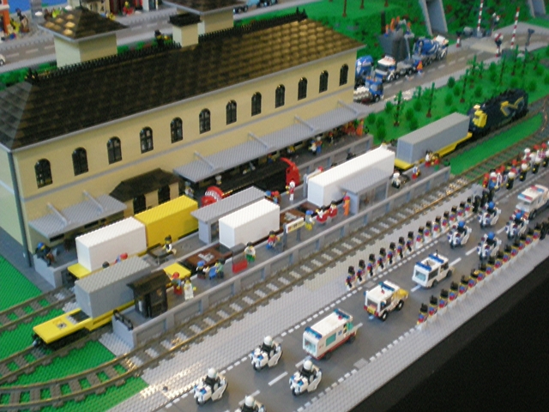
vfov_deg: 32.9
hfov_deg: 42.9
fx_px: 698
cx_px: 274
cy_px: 206
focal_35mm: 44
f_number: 3.5
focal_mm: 7.4
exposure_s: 1/22.4
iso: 400
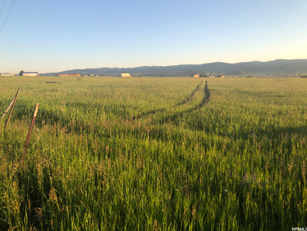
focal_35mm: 28
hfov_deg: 63.4
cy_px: 116
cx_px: 154
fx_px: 248
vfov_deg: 49.7
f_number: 1.8
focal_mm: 3.99
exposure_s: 1/410
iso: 20
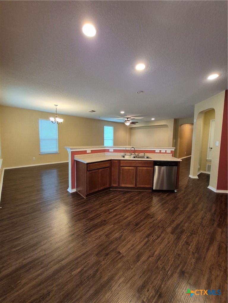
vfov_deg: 106.2
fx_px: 114
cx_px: 114
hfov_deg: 89.9
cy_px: 152
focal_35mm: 13
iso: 500
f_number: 2.2
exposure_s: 1/60
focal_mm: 1.74
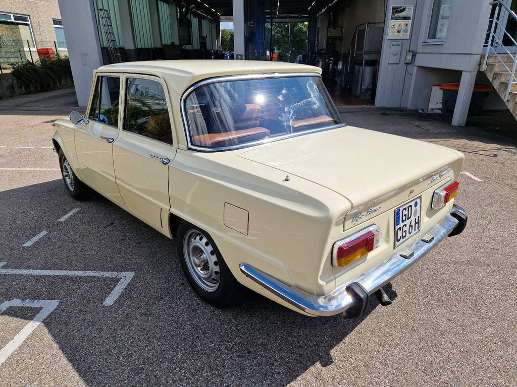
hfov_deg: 73.9
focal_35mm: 23
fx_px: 344
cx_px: 258
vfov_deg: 58.9
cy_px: 194
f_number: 1.8
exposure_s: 1/2528
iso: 50
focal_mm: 5.4
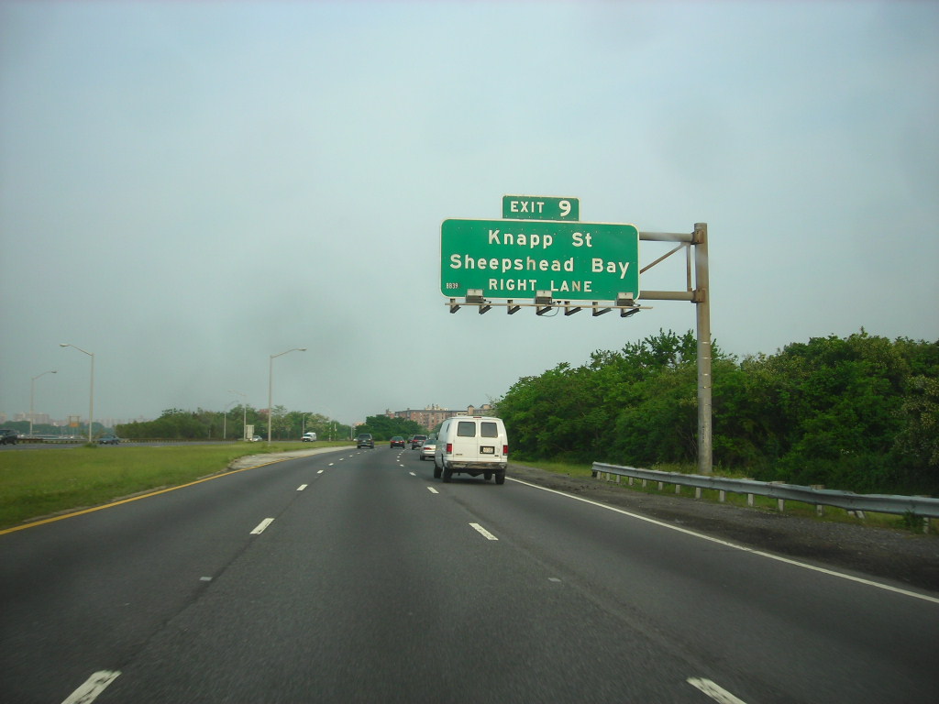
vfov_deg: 37.7
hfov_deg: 49.0
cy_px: 352
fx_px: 1031
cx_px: 470
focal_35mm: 38
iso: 50
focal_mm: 6.3
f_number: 3.2
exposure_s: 1/273
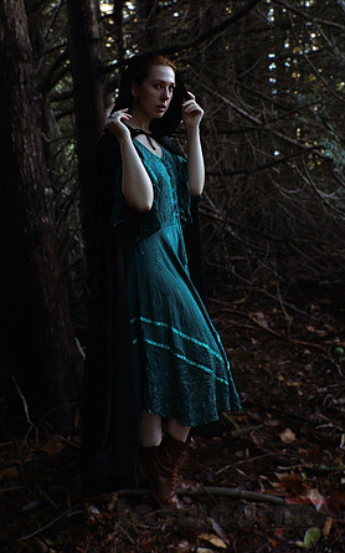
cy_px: 277
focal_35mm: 37
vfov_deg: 52.8
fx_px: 557
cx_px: 168
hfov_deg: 34.4
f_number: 5
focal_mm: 24
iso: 400
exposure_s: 1/60
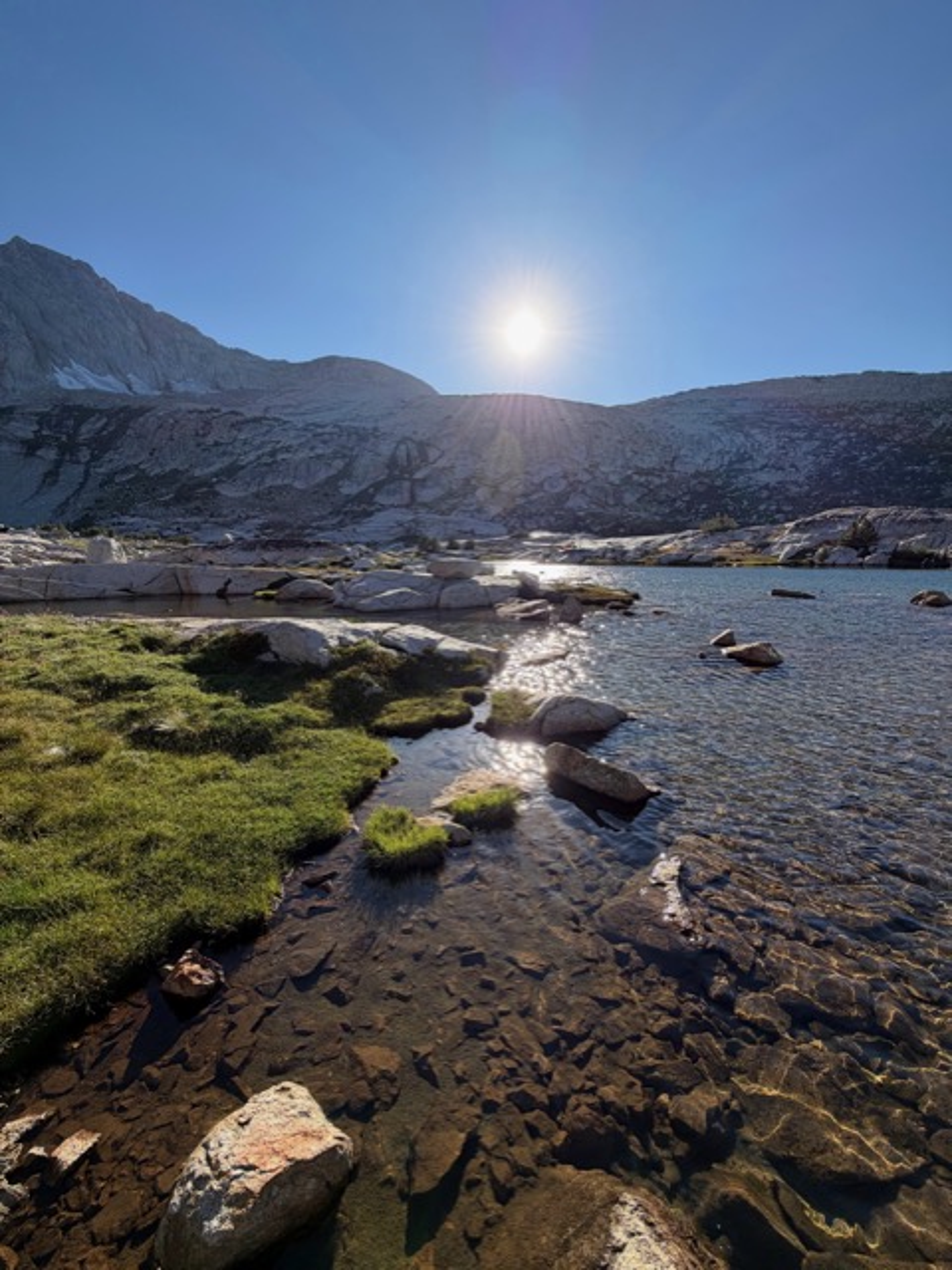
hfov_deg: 85.7
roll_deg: +1.2
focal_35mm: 14
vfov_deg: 102.1
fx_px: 513
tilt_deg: -8.6
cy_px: 635
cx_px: 476
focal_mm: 2.22
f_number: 2.2
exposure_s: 1/770
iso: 25
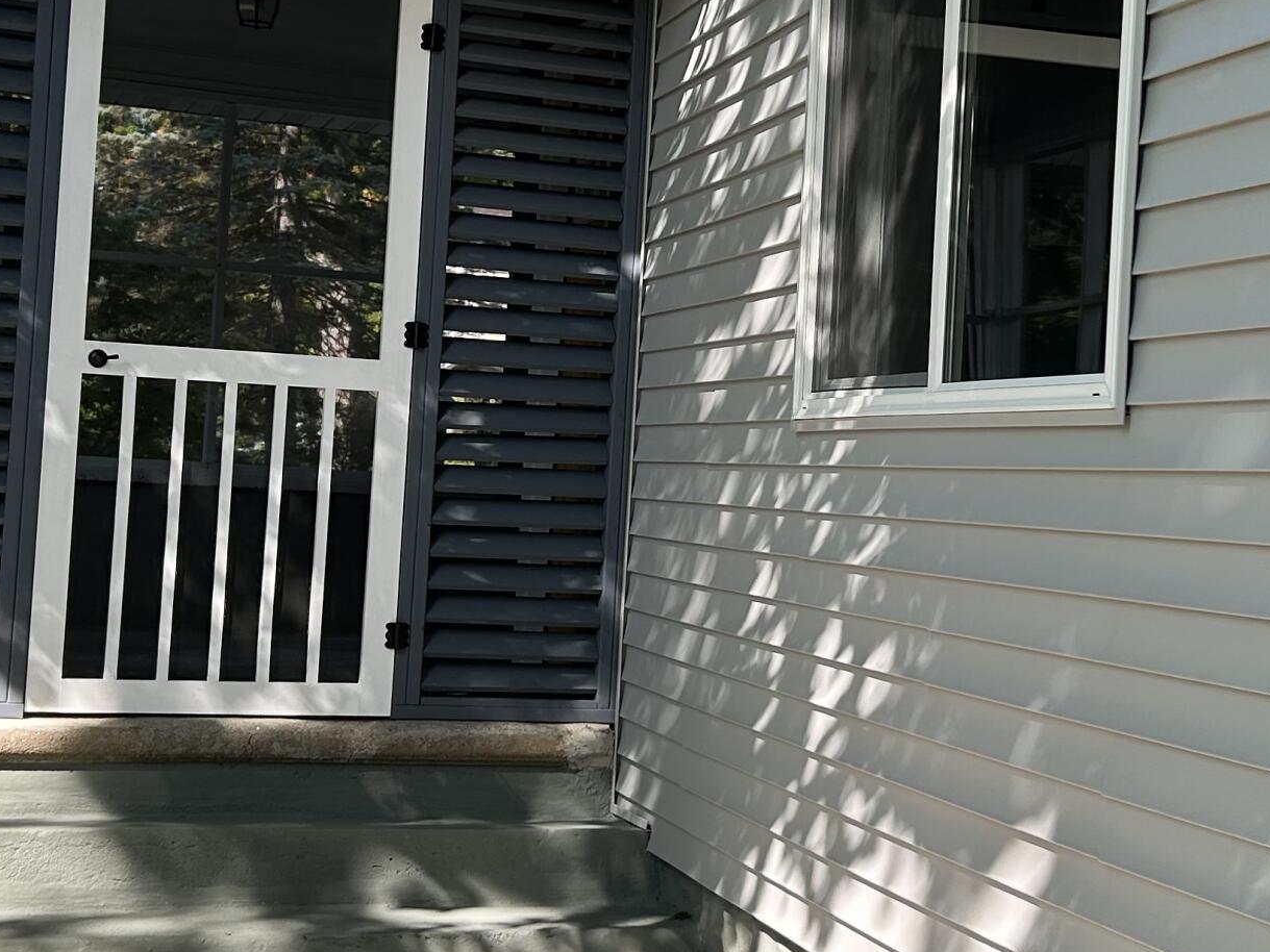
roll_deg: -1.8
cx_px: 770
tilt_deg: +1.0
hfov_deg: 30.2
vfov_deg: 22.9
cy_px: 383
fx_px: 2348
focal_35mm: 64
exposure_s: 1/853
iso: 50
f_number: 1.5
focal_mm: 5.7
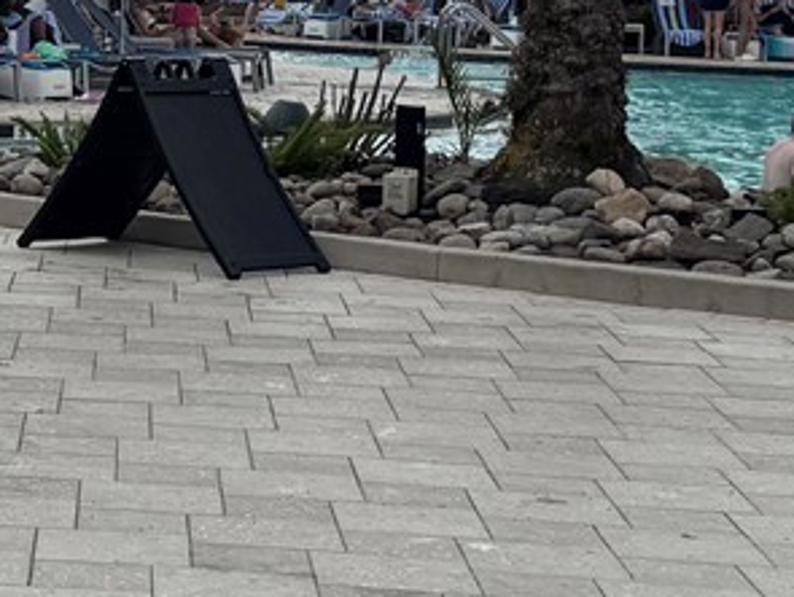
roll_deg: -1.4
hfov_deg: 14.4
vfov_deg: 11.2
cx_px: -285
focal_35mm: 130
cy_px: -102
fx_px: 2986
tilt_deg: -0.1
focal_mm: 6.76
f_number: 1.78
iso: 80
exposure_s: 1/4950
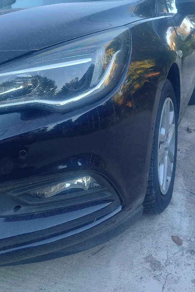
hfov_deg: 37.7
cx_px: 81
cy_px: 116
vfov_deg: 54.0
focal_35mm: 35
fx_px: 284
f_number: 1.8
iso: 103
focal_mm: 5.56
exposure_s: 1/100
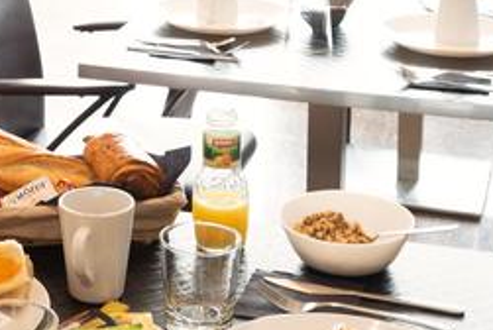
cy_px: 139
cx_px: -108
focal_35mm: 102
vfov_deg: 13.5
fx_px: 1398
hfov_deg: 18.8
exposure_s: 1/3
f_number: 10
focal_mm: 32
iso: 160
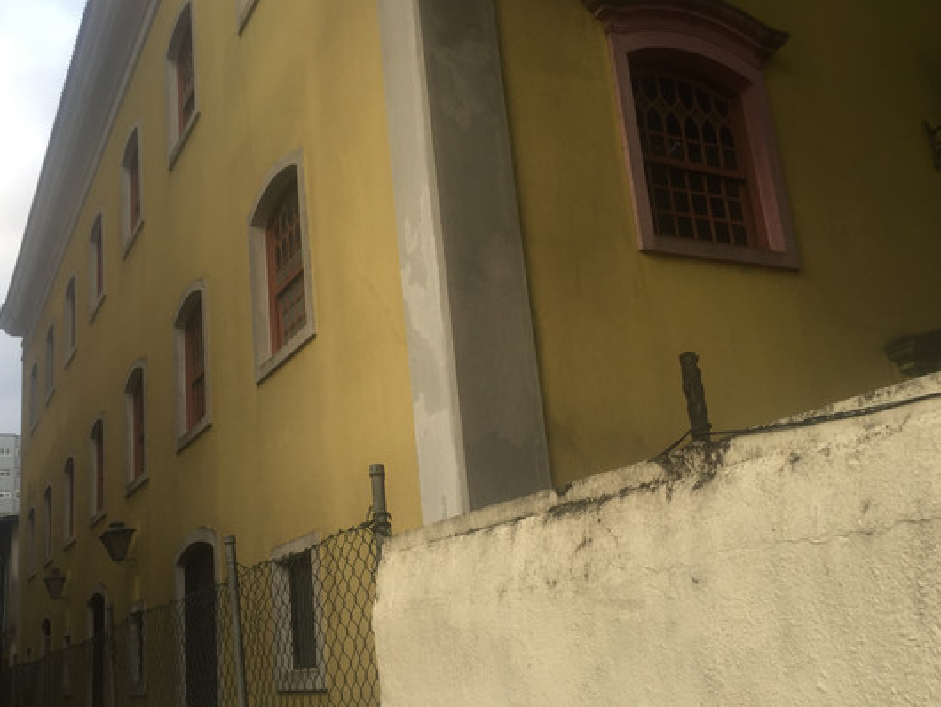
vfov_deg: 40.7
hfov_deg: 52.5
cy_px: 380
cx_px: 423
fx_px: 952
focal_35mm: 35
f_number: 2.2
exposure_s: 1/120
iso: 32
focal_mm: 4.15
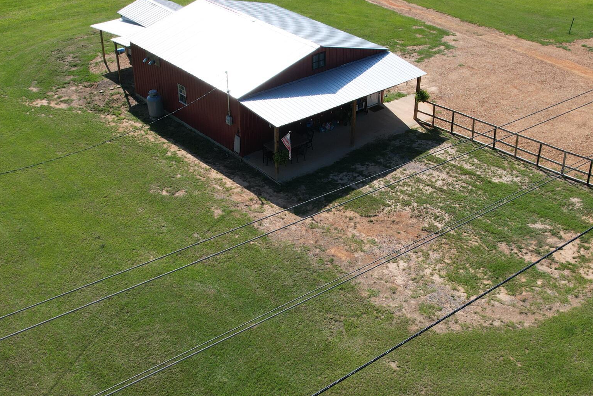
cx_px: 341
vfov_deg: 31.2
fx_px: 708
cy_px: 216
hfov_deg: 45.3
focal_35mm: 43
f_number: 2.8
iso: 140
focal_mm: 8.38
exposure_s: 1/2000
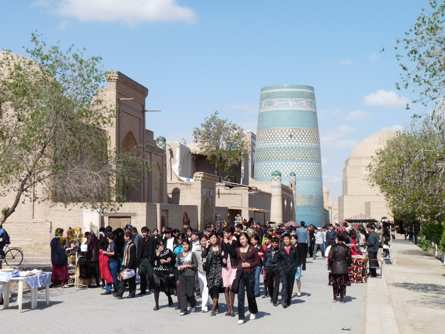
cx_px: 222
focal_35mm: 63
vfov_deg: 23.3
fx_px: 810
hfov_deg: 30.7
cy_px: 167
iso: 100
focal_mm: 11.1
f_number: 6.3
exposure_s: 1/400
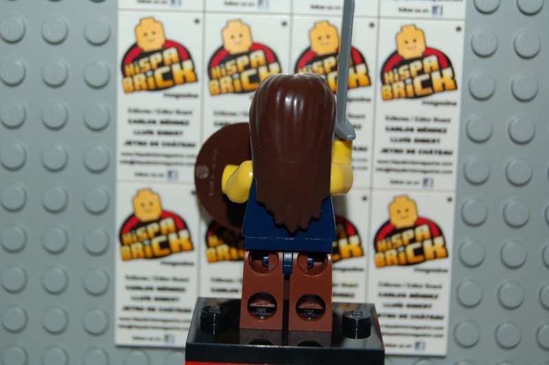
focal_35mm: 82
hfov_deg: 24.6
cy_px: 182
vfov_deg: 16.5
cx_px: 274
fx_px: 1257
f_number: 5.6
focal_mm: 55
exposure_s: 1/60
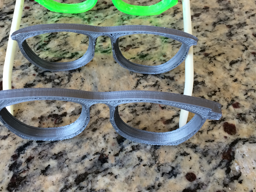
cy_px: 73
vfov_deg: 32.7
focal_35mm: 44
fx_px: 325
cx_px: 102
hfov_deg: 42.7
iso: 40
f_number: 2.2
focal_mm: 4.15
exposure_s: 1/40
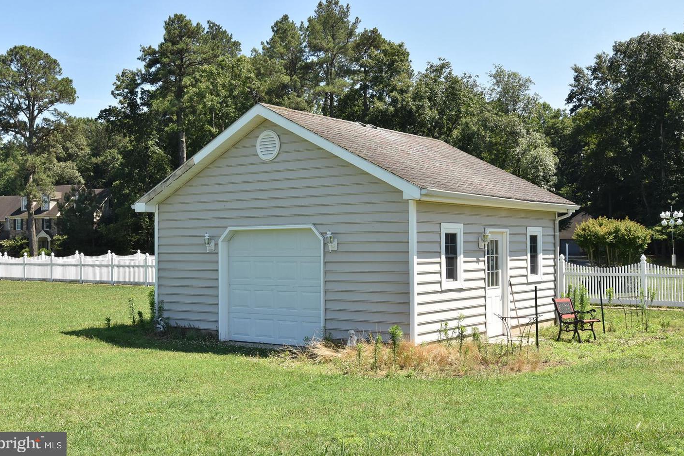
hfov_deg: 45.4
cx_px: 341
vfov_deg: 31.2
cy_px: 223
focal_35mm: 43
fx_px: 817
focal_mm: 28
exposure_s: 1/400
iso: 400
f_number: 10
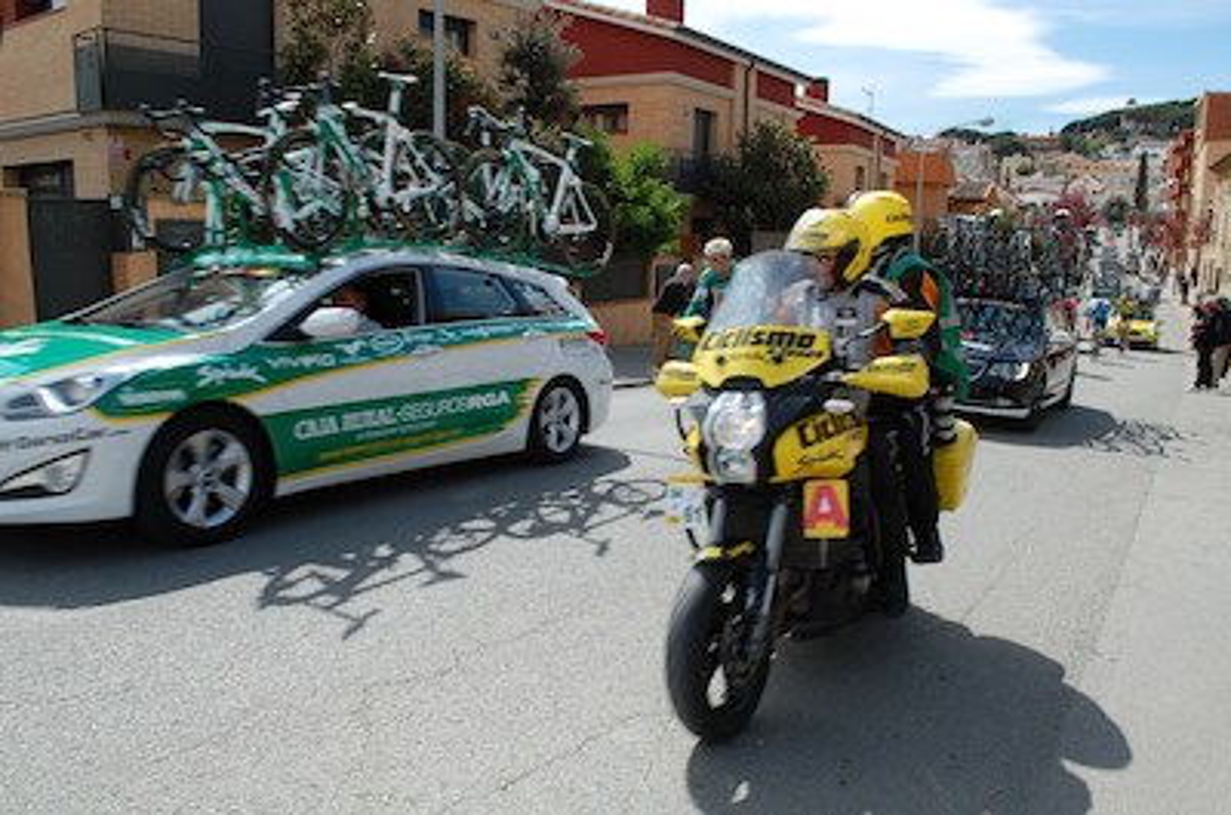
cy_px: 408
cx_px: 616
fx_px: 921
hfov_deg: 67.5
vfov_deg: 47.7
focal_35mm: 27
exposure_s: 1/320
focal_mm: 18
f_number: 9
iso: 200
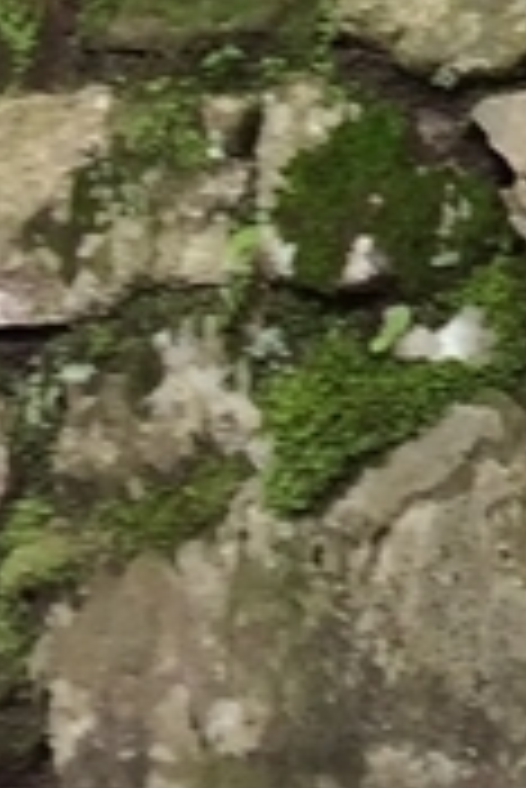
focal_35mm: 207
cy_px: -662
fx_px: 4527
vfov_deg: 9.4
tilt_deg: -4.4
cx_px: 1780
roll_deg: -0.5
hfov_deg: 6.0
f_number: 2.2
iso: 64
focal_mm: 4.15
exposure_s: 1/120
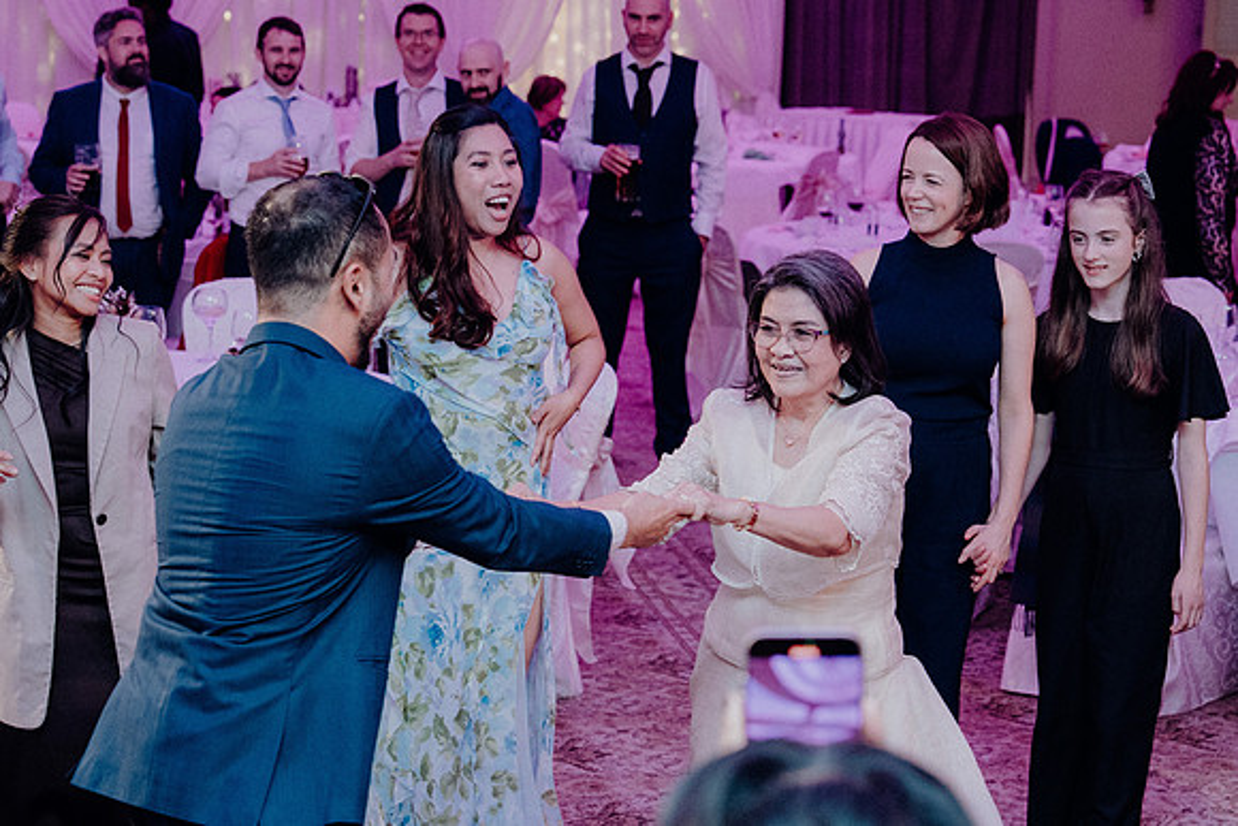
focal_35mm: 75
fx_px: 2580
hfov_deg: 27.0
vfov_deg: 18.2
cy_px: 413
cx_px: 619
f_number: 3.5
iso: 3200
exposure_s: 1/160
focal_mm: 50
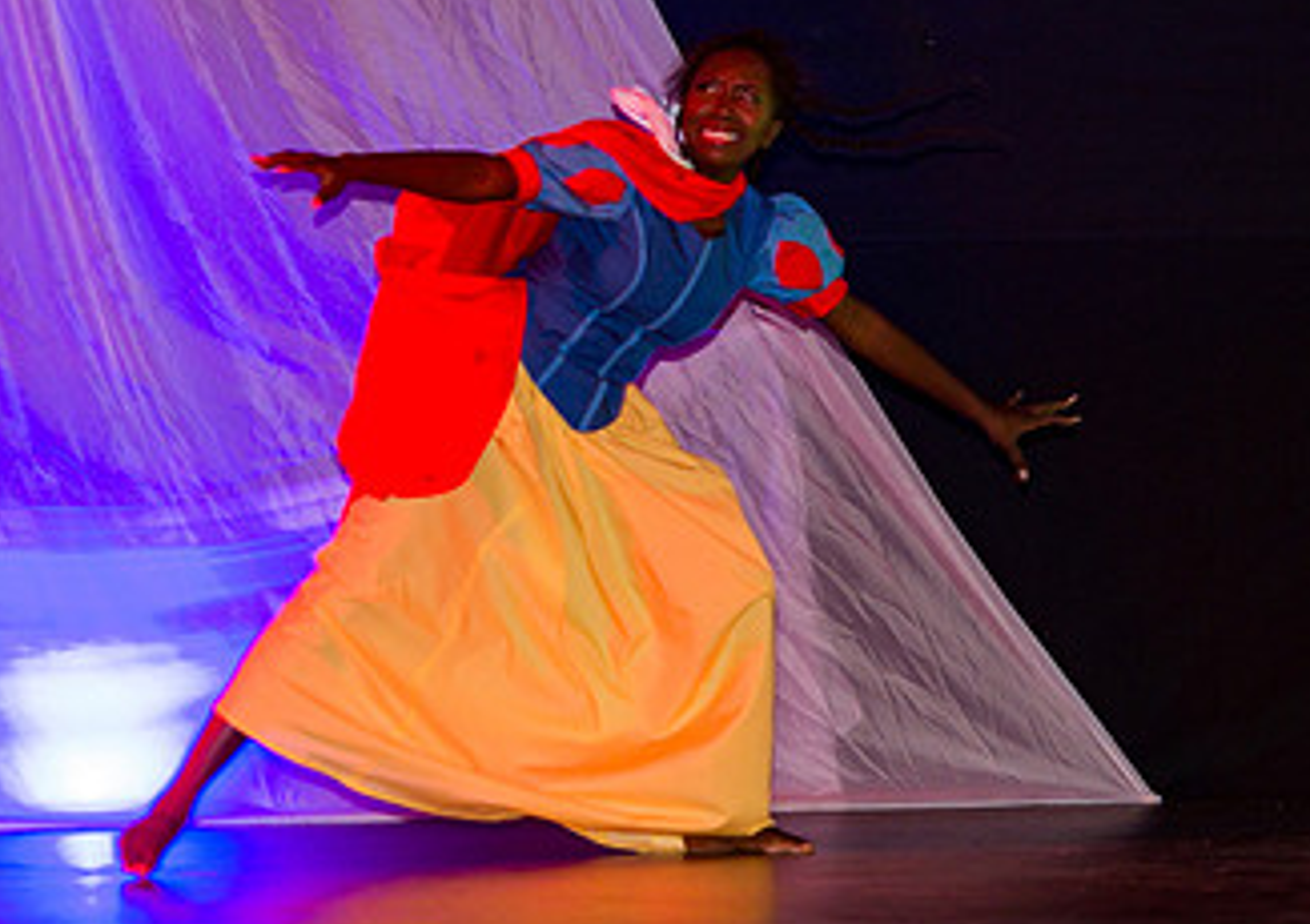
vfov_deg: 5.7
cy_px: 331
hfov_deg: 8.1
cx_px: 670
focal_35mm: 250
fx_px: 9263
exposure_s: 1/160
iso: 3200
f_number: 5
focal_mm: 135
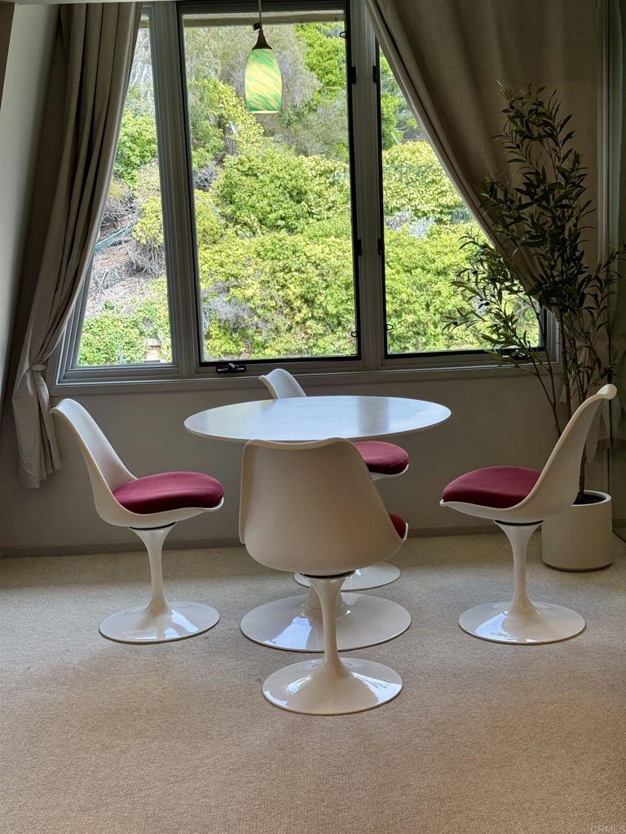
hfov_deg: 30.3
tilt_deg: -8.3
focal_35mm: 48
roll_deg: +2.3
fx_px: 1157
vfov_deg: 39.7
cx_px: 313
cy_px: 417
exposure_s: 1/593
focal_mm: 6.76
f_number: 1.78
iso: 64
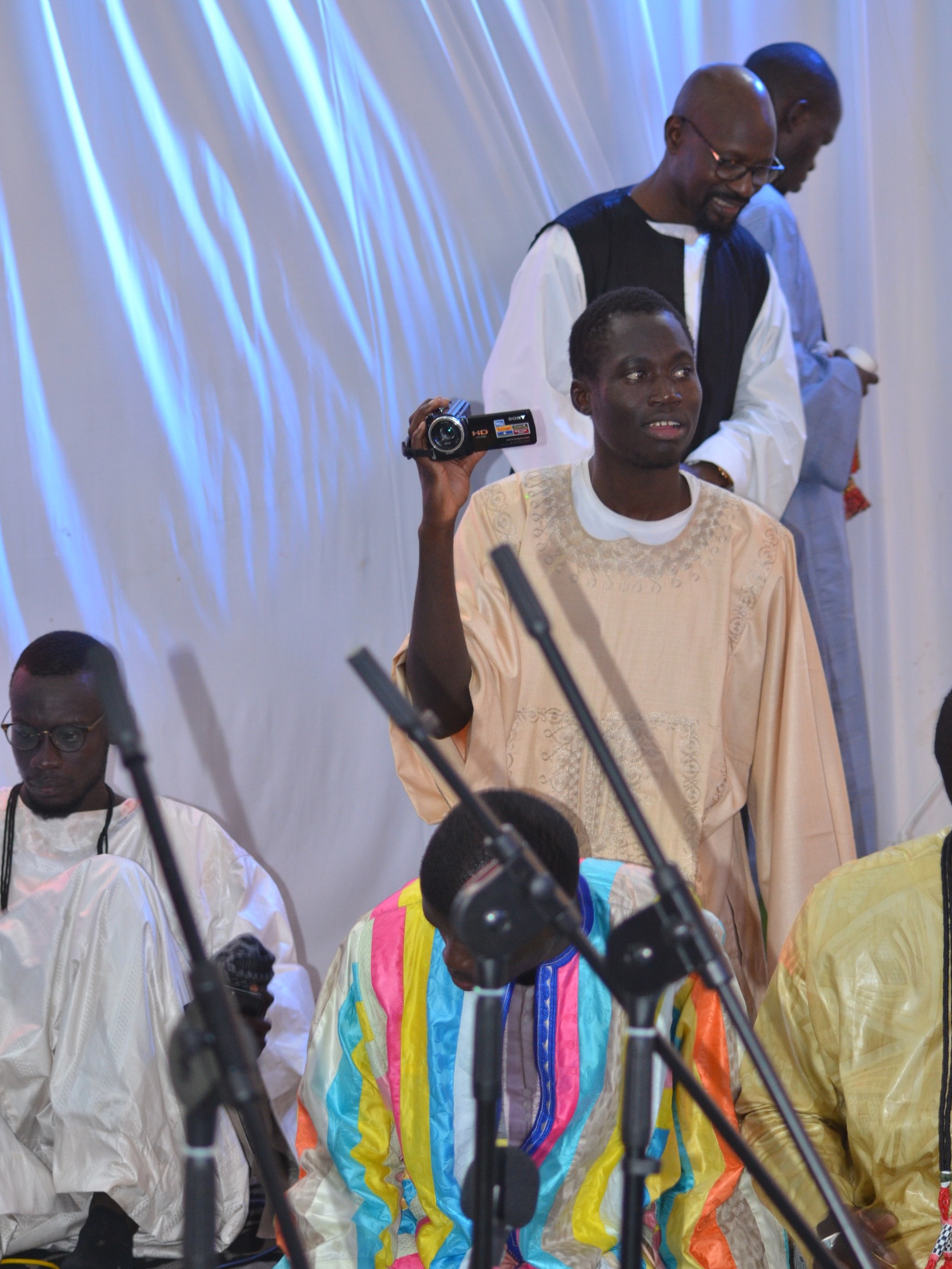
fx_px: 4217
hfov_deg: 12.9
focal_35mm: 115
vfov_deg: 17.1
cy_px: 690
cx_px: 474
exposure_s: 1/60
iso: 800
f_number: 4
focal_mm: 70
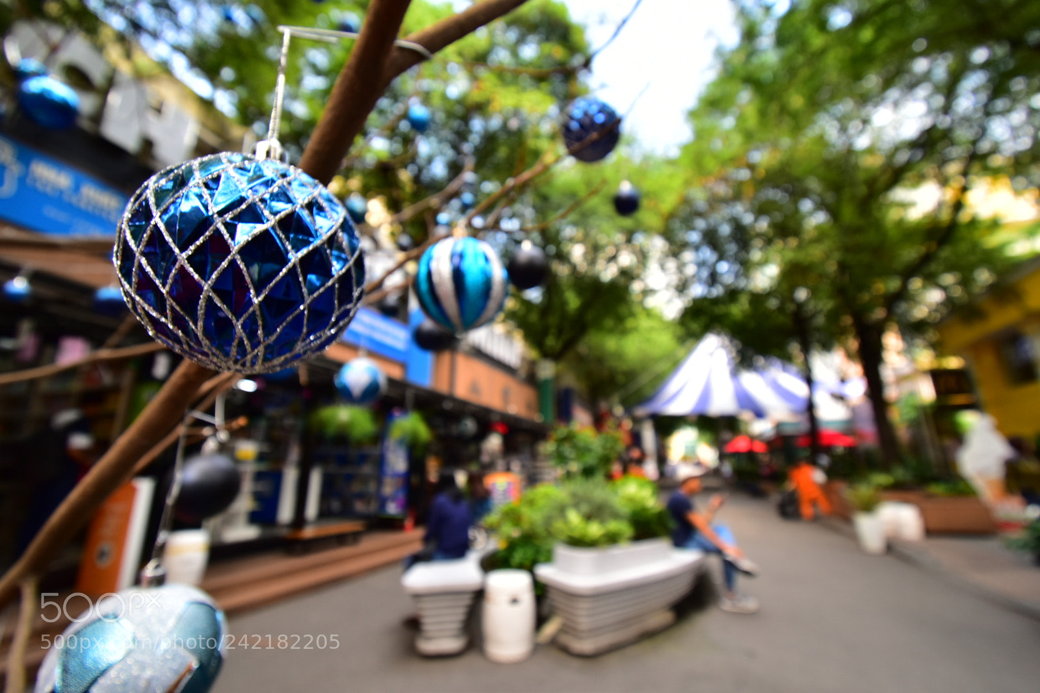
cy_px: 346
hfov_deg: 100.4
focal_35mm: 15
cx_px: 520
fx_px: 433
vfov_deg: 77.3
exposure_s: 1/60
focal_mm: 10
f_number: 5.6
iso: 140
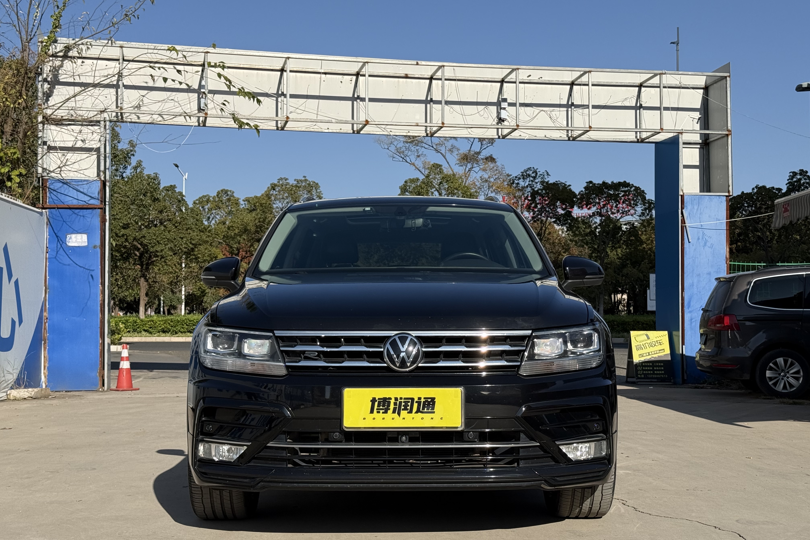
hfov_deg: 39.6
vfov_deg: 27.0
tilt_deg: +3.5
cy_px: 285
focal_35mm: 50
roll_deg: -0.3
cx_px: 405
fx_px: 1125
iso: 64
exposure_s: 1/5587
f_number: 1.78
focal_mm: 6.76
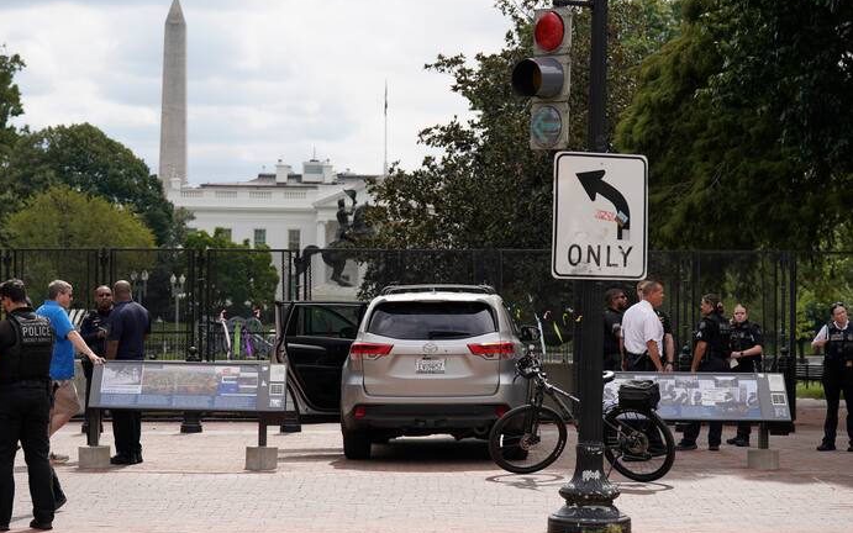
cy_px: 254
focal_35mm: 96
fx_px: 2232
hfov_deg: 21.6
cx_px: 422
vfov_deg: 13.6
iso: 100
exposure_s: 1/800
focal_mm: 93
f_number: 4.5
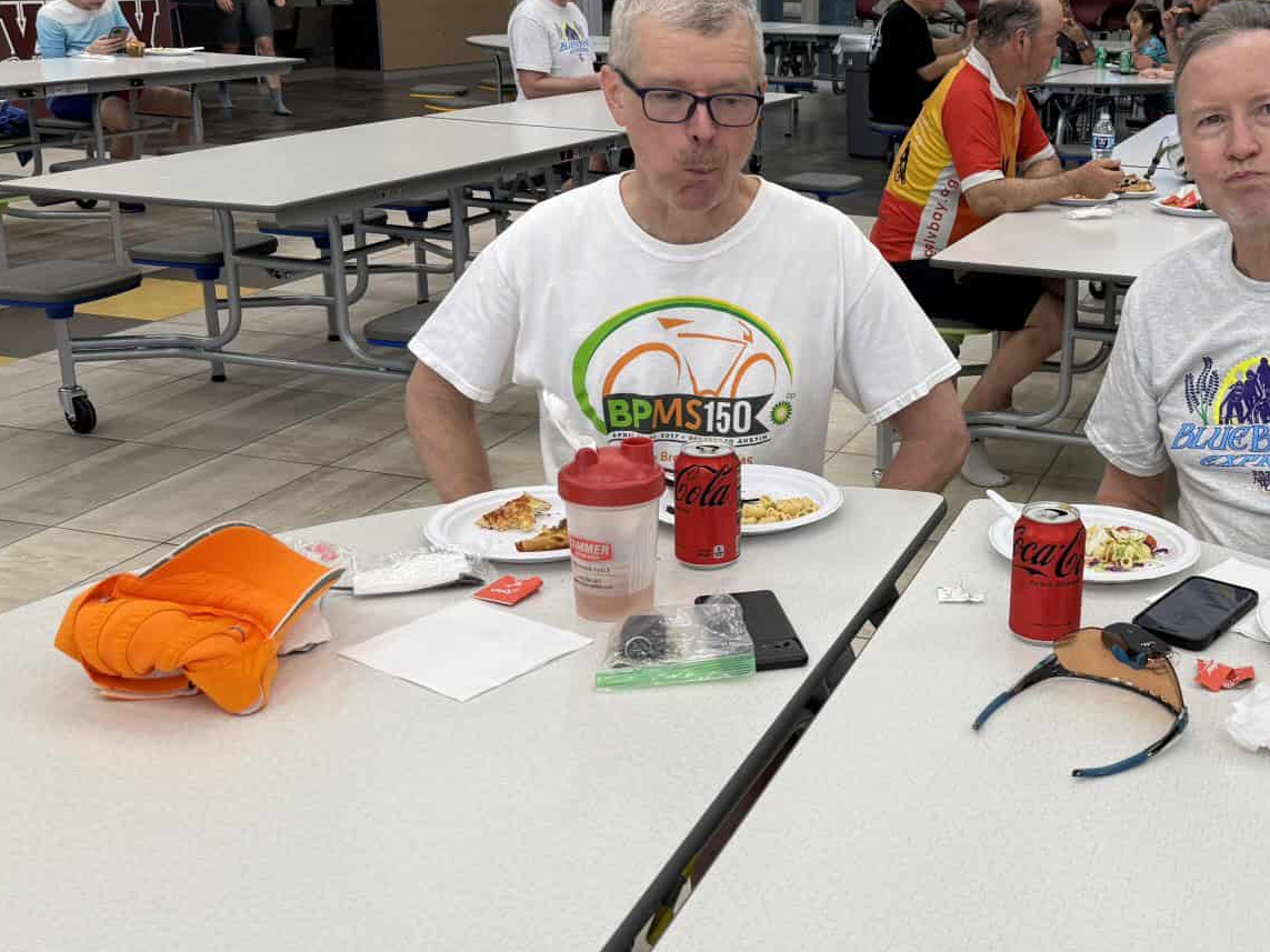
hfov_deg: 42.5
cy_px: 438
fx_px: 1577
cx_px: 952
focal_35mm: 43
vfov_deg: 33.6
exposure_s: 1/75
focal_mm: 6.8
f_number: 1.8
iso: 80
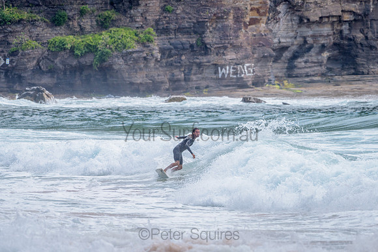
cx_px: 210
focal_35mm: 368
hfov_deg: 5.6
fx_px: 3863
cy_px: 133
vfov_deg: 3.7
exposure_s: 1/2000
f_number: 5.6
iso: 250
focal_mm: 300
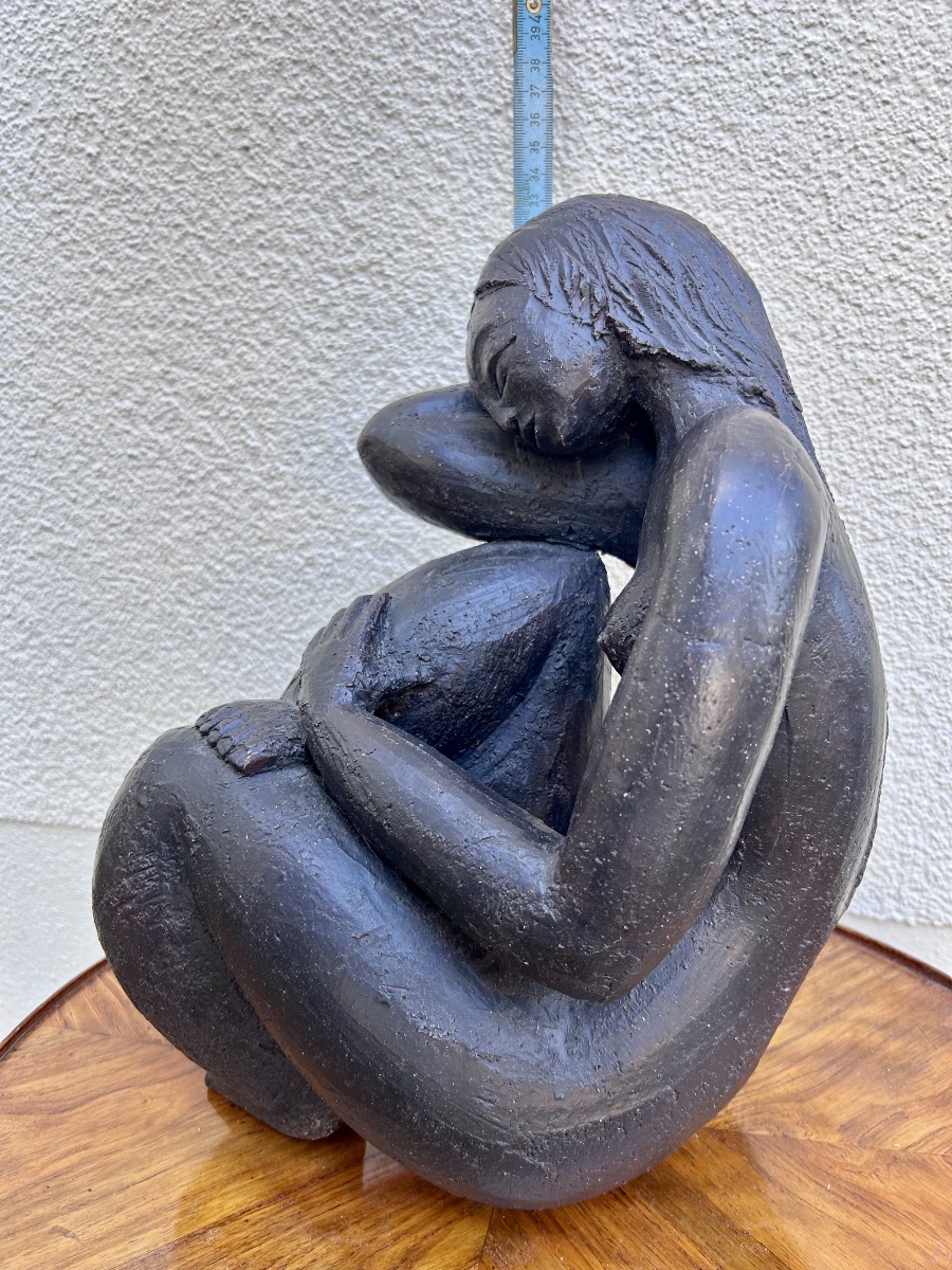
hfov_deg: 53.1
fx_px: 953
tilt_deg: -19.8
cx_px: 476
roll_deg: +1.0
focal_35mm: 26
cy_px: 635
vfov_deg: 67.3
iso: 50
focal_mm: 5.7
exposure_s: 1/121
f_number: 1.5
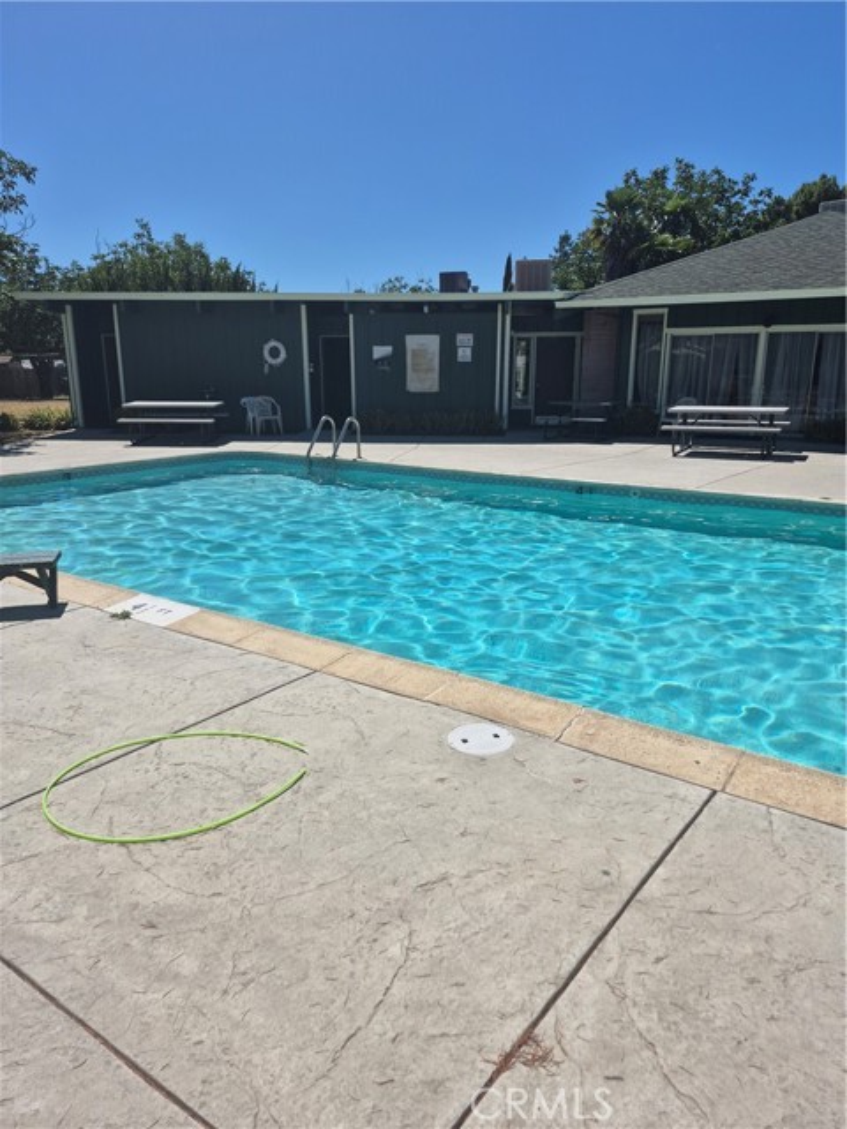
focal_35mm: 23
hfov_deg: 58.9
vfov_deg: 73.9
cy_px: 564
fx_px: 750
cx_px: 424
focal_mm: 5.4
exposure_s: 1/3456
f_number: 1.8
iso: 25
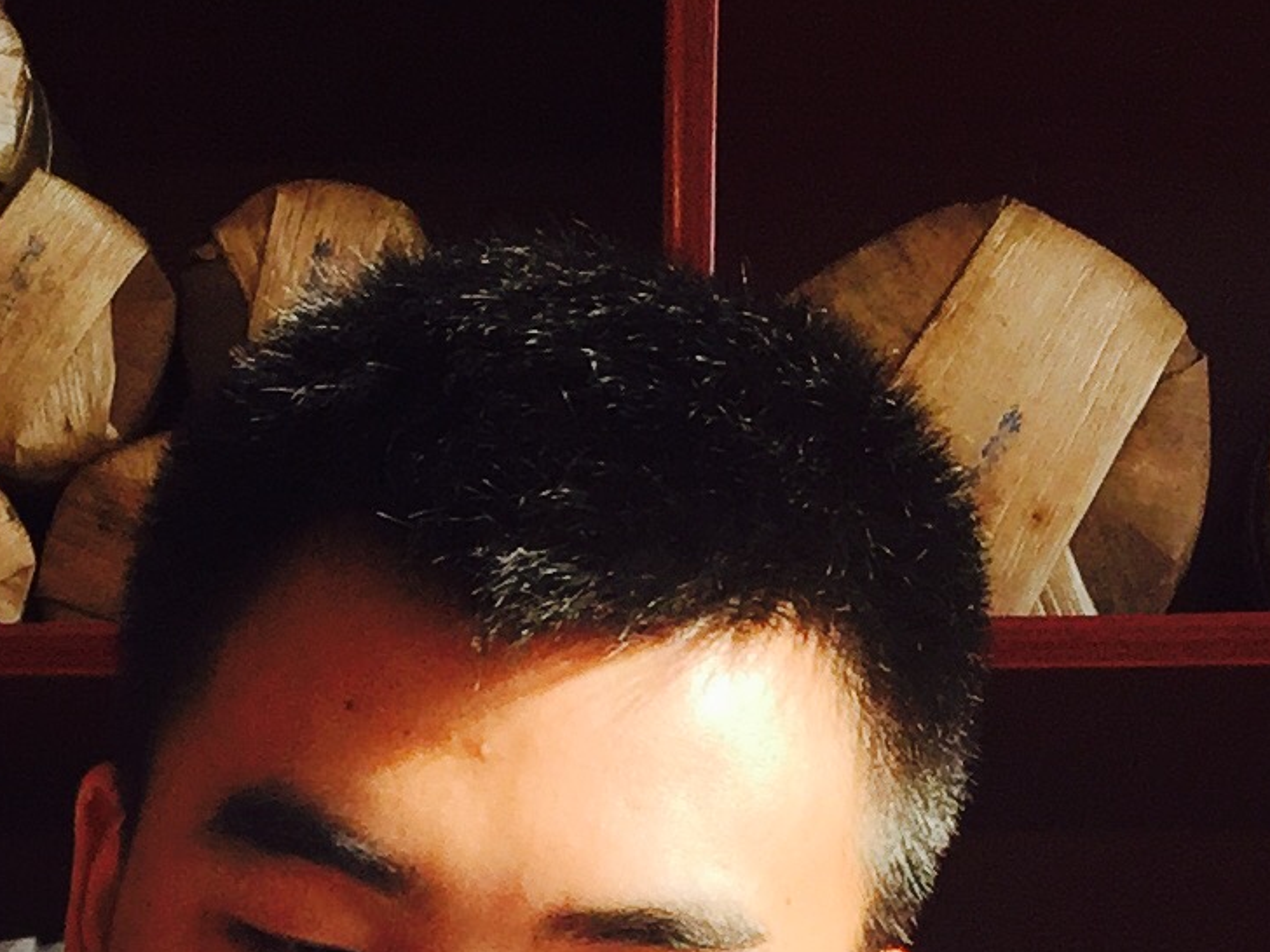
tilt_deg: -1.6
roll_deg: -2.0
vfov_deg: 10.2
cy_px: 2091
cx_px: 229
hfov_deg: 15.1
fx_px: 4769
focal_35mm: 130
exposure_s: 1/100
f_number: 2.2
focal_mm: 4.15
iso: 40
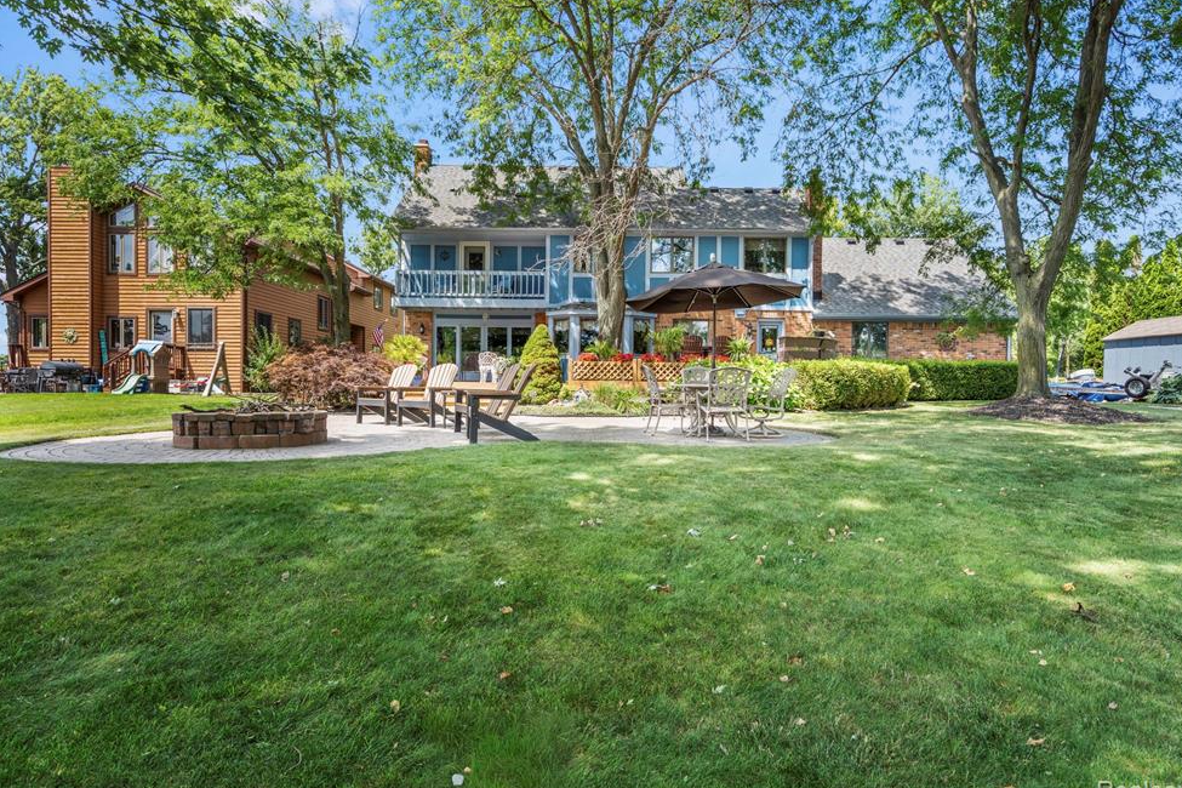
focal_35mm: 21
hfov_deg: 81.2
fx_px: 689
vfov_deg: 59.5
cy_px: 396
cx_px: 599
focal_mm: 20
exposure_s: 1/80
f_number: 8
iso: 500
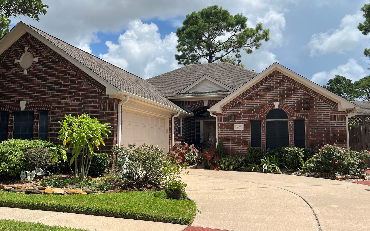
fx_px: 343
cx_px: 151
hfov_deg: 56.3
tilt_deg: +6.5
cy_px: 103
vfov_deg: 37.2
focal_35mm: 34
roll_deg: -1.0
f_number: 1.6
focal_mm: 5.1
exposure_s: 1/5076
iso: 50
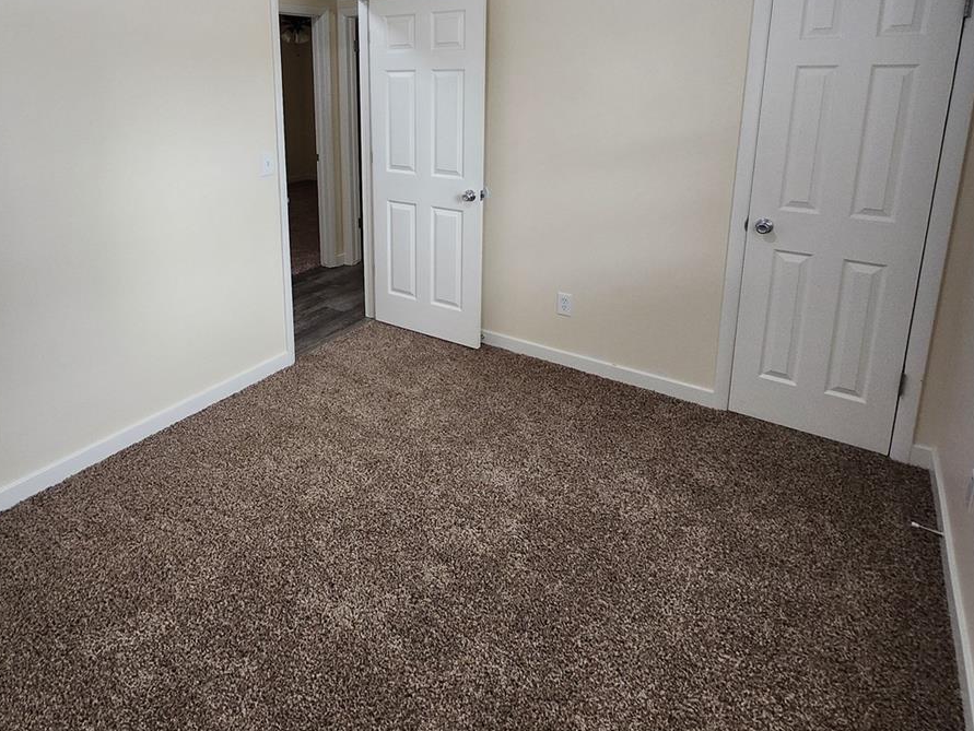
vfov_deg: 61.0
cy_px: 211
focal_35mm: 21
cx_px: 387
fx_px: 591
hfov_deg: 78.0
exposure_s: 1/60
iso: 160
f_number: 2.2
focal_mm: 1.74
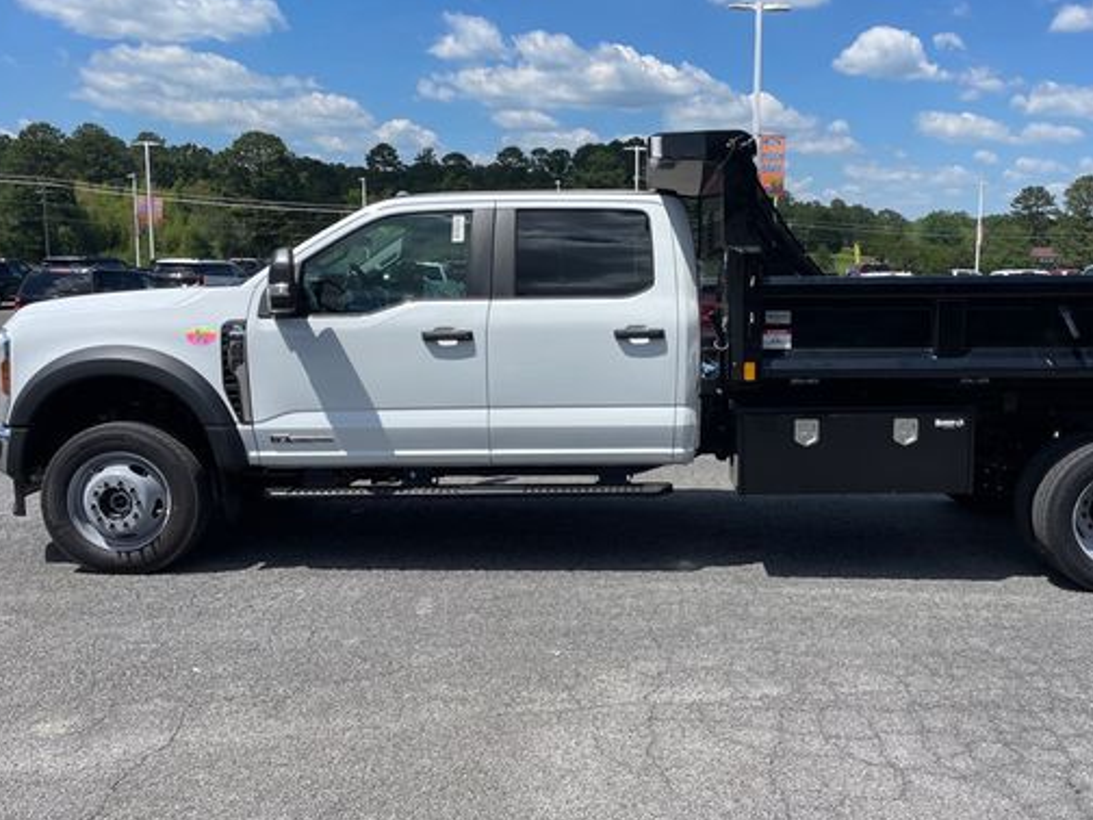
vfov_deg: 42.9
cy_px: 380
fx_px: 1042
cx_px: 659
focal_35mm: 33
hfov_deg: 54.9
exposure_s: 1/4292
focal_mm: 4.2
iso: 32
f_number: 1.6
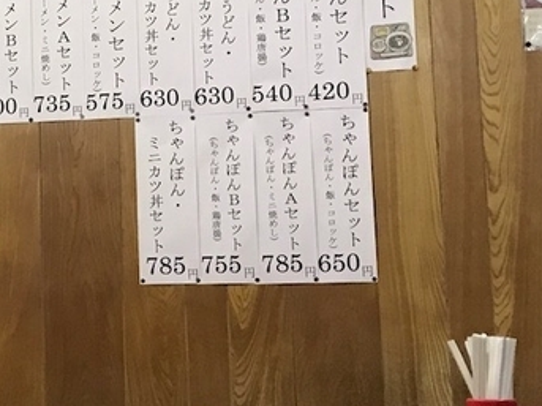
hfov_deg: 19.3
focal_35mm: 98
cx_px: -32
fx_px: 1534
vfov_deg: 15.0
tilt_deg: +10.0
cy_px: 107
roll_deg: +0.8
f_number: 1.8
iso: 50
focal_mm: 3.99
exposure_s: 1/15
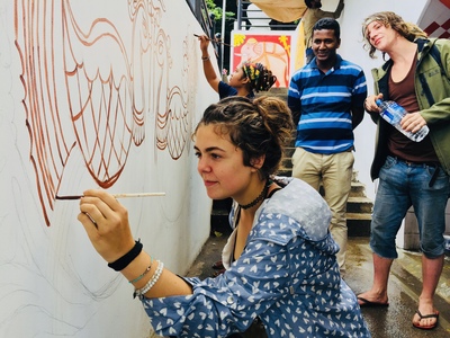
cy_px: 169
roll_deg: -2.7
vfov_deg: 48.2
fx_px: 377
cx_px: 225
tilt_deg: -3.9
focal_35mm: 29
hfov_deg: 61.7
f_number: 2.2
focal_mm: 4.15
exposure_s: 1/190
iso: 32
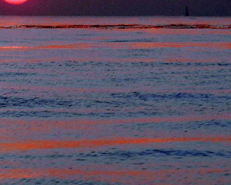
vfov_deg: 2.4
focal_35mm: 638
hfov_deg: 3.0
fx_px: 4362
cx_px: 16
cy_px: 8
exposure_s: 1/100
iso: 50
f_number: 3.6
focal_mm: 33.5
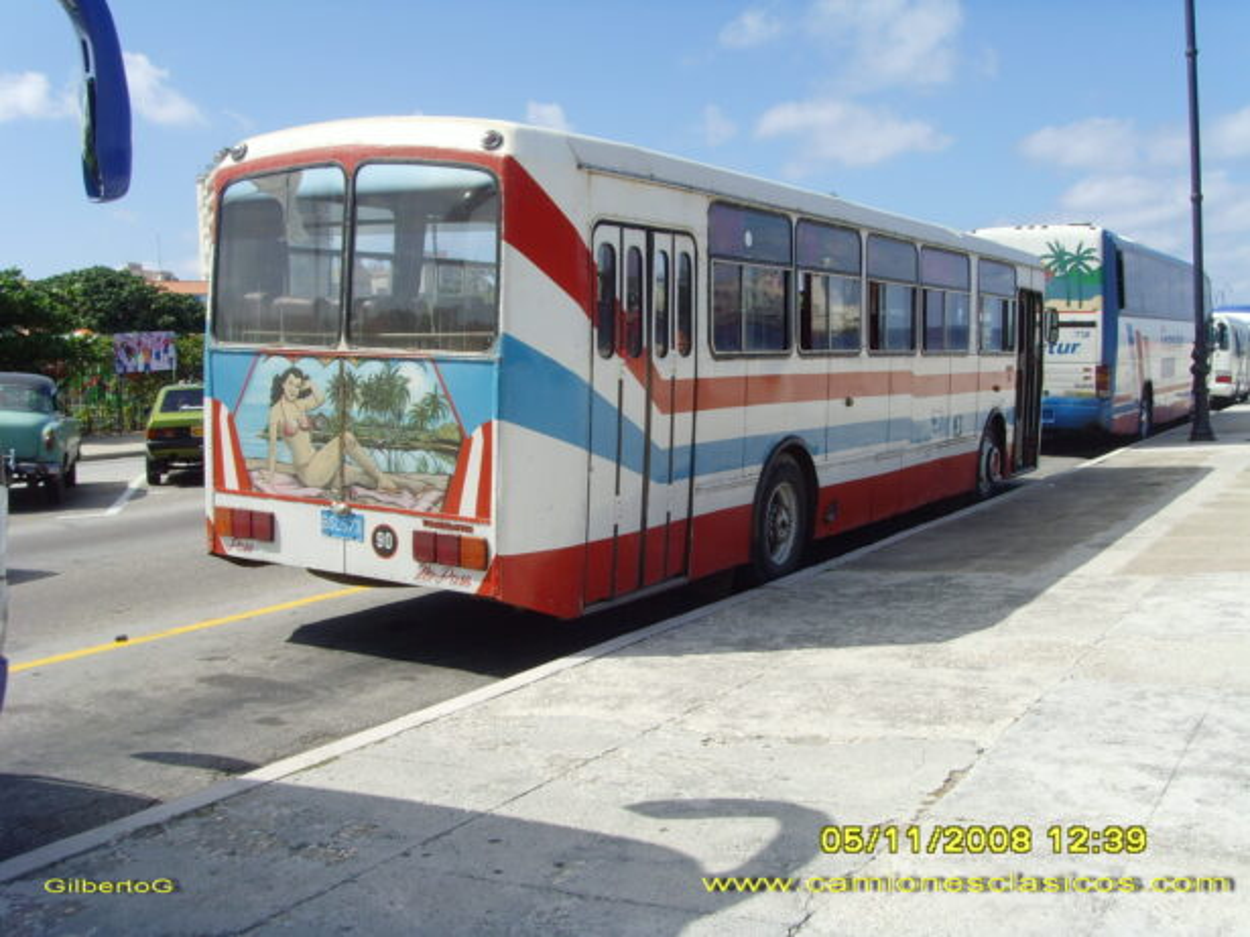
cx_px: 625
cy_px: 468
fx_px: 1408
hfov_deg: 47.9
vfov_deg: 36.8
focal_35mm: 39
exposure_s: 1/350
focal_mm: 6.6
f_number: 6.3
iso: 80
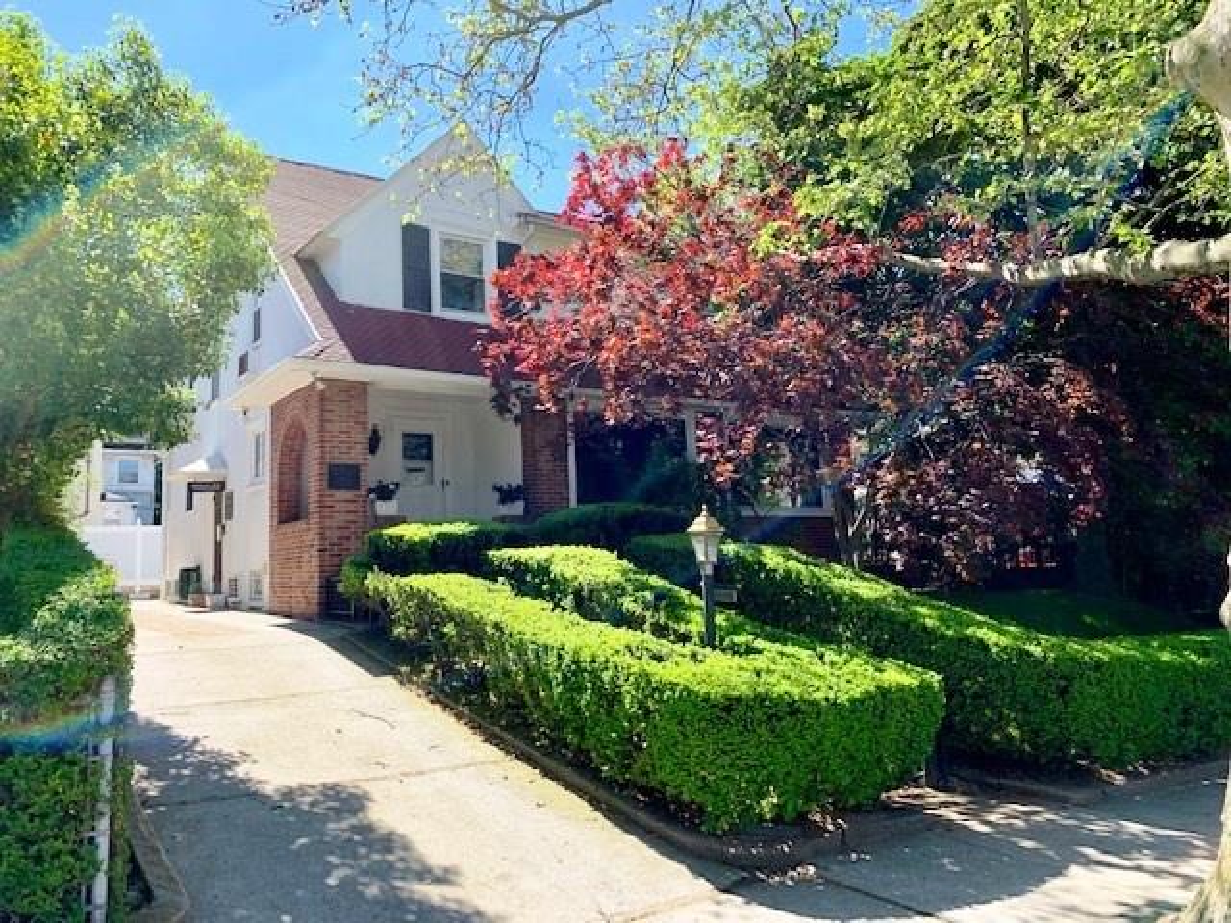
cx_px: 616
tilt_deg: +5.8
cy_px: 462
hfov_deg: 67.3
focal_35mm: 26
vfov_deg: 53.1
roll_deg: +1.7
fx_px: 925
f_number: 1.8
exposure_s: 1/796
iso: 25
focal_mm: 4.25
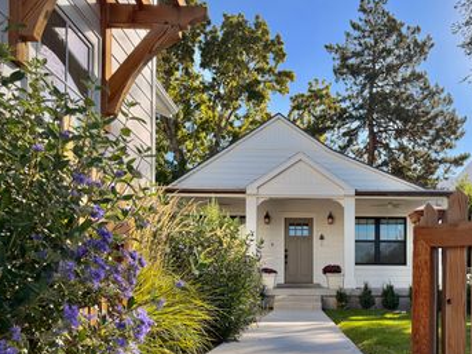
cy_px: 233
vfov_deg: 40.2
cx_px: 325
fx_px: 477
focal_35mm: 35
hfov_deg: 51.4
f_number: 1.78
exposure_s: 1/2907
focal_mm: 6.76
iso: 100
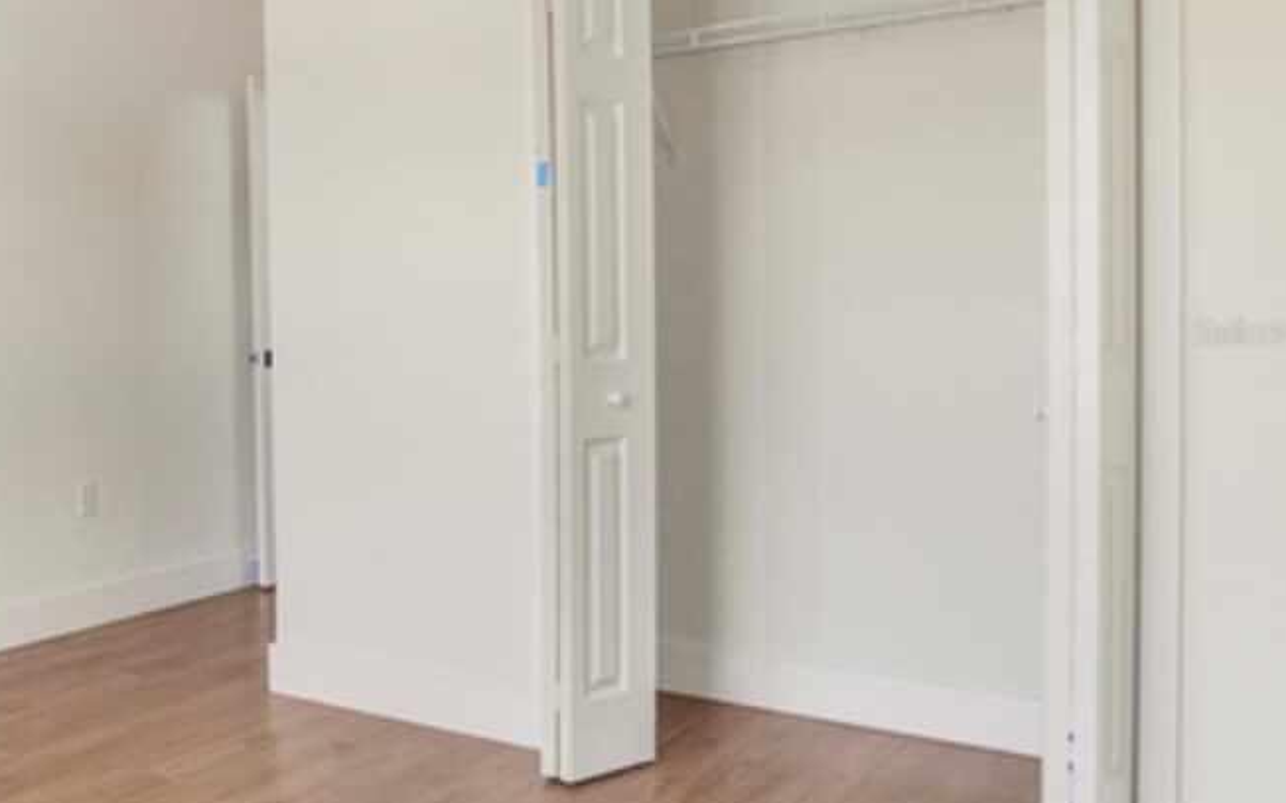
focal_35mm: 36
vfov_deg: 35.2
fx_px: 1261
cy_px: 331
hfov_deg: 47.2
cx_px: 71
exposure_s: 1/60
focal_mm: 12
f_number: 2.8
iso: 100
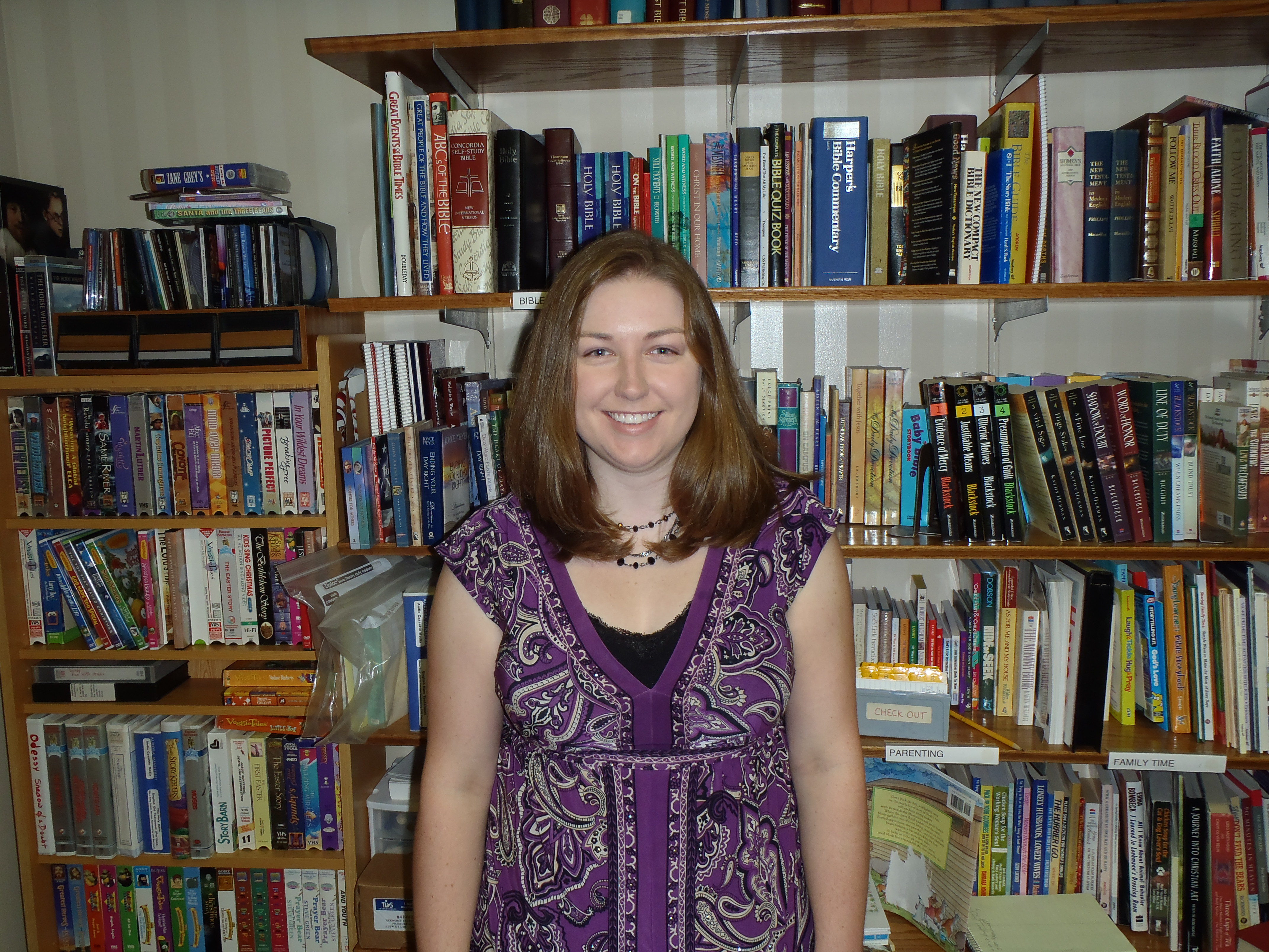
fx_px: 1026
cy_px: 476
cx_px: 634
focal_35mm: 28
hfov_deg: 63.4
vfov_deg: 49.7
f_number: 3.9
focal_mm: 5
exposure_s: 1/30
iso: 100
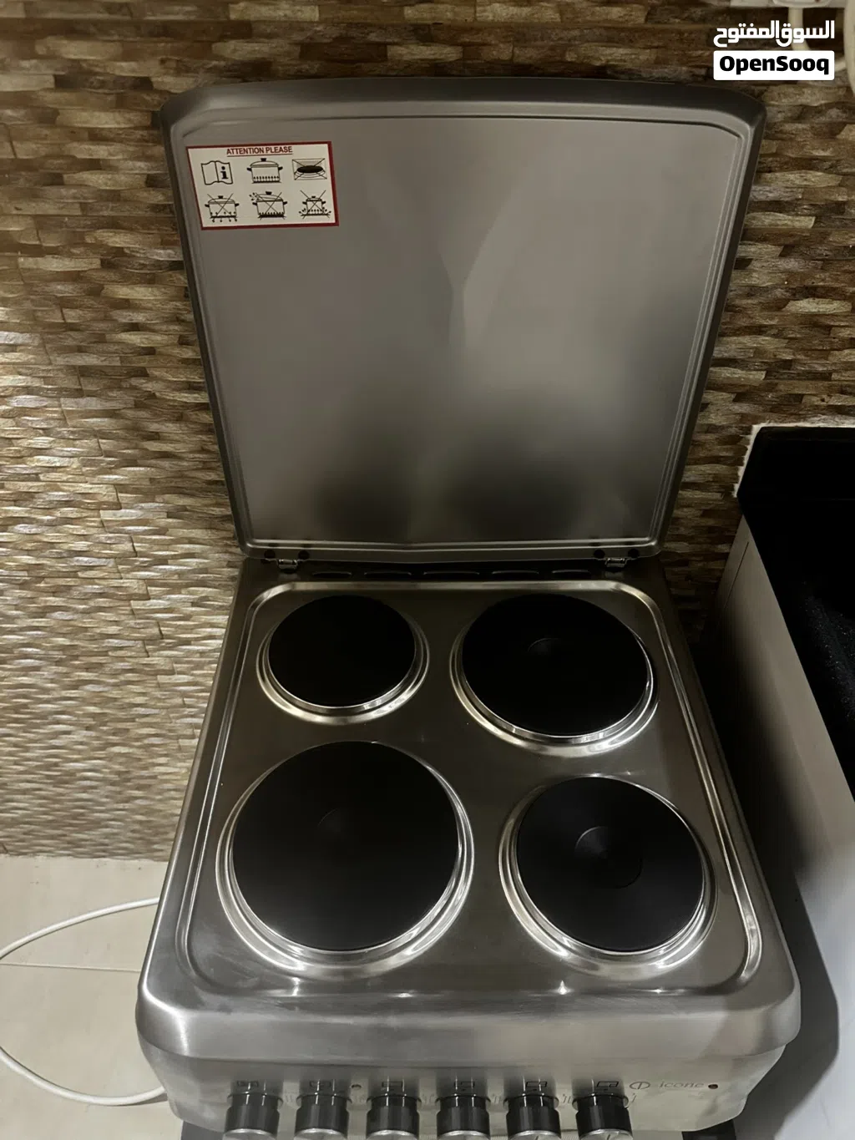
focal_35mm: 24
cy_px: 570
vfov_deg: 71.6
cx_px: 428
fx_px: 790
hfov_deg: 56.8
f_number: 1.78
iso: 1000
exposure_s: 1/32
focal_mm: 6.86
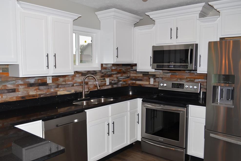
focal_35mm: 31
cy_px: 79
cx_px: 117
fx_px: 208
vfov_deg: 42.3
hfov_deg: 60.3
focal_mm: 20
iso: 200
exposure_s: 1/125
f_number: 5.6
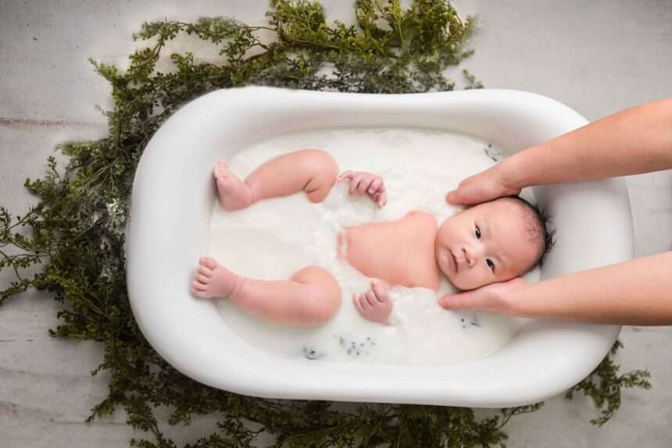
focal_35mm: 35
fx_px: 654
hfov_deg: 54.4
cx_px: 336
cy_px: 224
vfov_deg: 37.9
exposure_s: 1/80
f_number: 2
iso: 125
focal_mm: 35
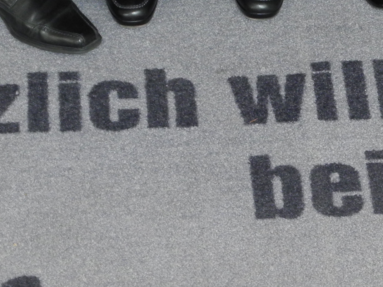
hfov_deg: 7.8
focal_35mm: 253
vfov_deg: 5.9
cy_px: 152
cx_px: 304
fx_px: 2799
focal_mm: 18.1
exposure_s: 1/31
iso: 309
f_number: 4
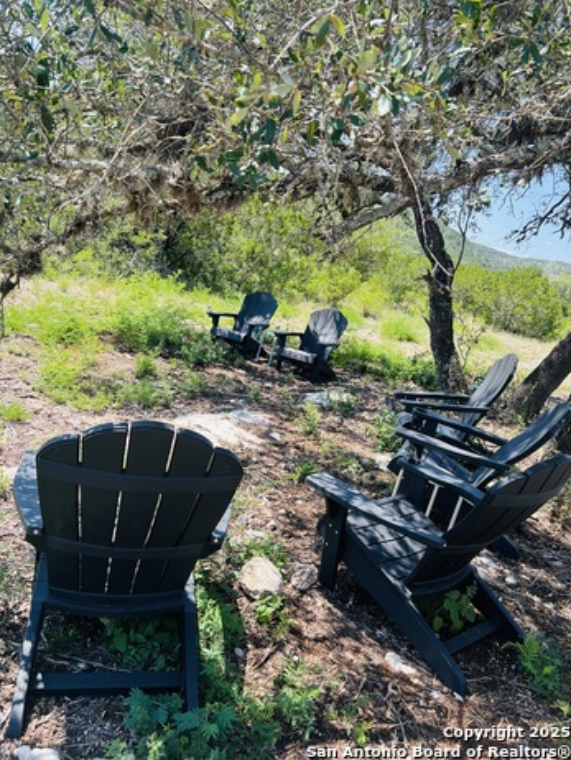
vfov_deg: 65.3
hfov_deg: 51.4
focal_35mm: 27
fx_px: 593
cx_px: 278
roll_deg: -16.9
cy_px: 367
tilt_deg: -12.3
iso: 50
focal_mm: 5.7
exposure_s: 1/1048
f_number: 1.5
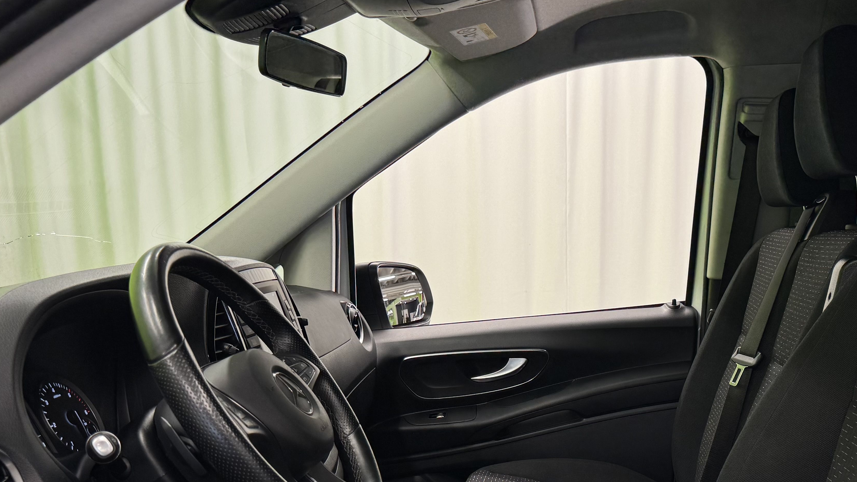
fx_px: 1023
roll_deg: +0.4
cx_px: 532
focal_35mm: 45
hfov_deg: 45.1
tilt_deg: -10.6
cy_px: 432
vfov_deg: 25.7
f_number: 1.78
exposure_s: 1/100
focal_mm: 6.76
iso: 64
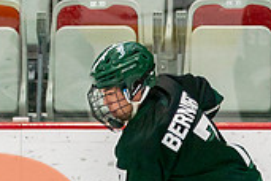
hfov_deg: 2.2
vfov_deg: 1.5
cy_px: 418
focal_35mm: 938
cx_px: 180
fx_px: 7061
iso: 640
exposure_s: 1/640
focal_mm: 120
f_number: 3.2
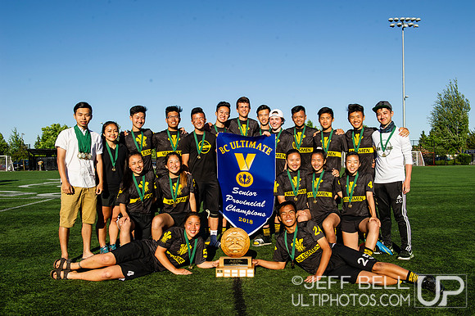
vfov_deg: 38.8
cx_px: 238
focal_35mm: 34
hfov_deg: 55.8
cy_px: 158
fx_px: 448
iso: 200
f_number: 5.6
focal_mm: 34
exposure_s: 1/500
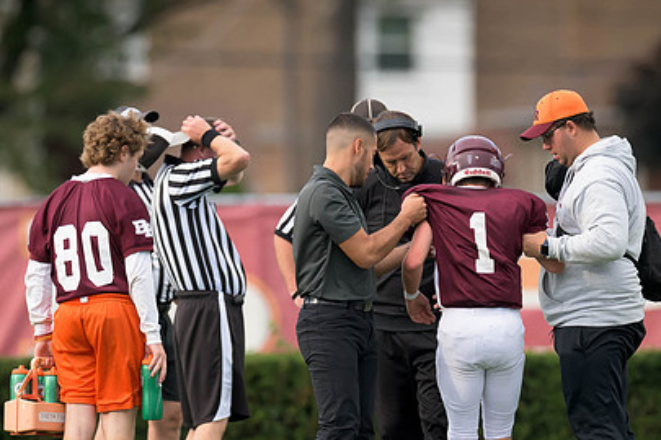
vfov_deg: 1.1
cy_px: 250
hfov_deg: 1.7
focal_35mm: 1219
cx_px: 446
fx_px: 22380
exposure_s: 1/1600
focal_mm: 500
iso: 1250
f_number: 4
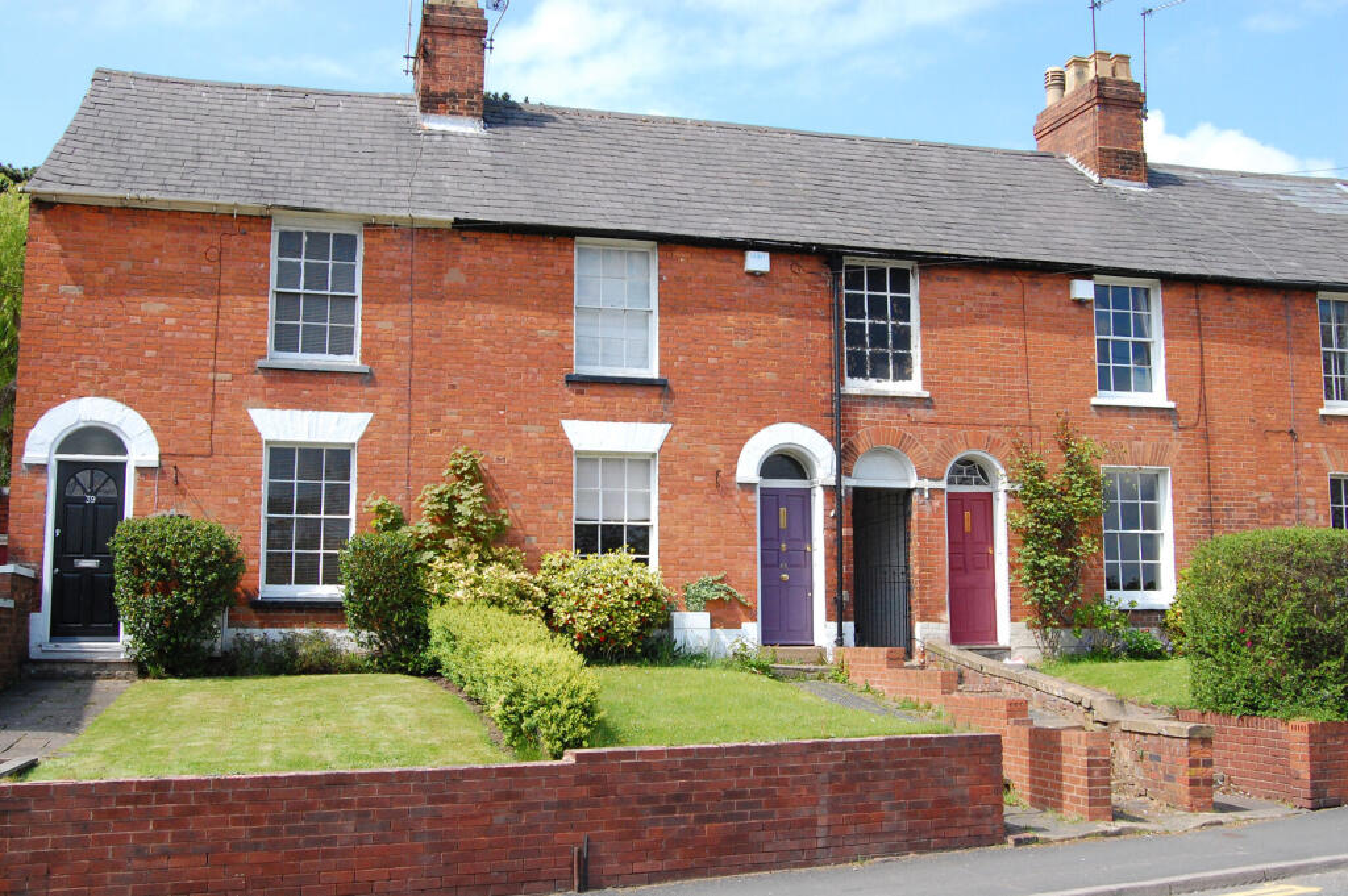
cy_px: 448
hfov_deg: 49.6
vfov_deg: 34.2
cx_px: 674
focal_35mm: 39
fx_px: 1459
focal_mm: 26
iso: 800
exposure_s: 1/640
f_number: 13
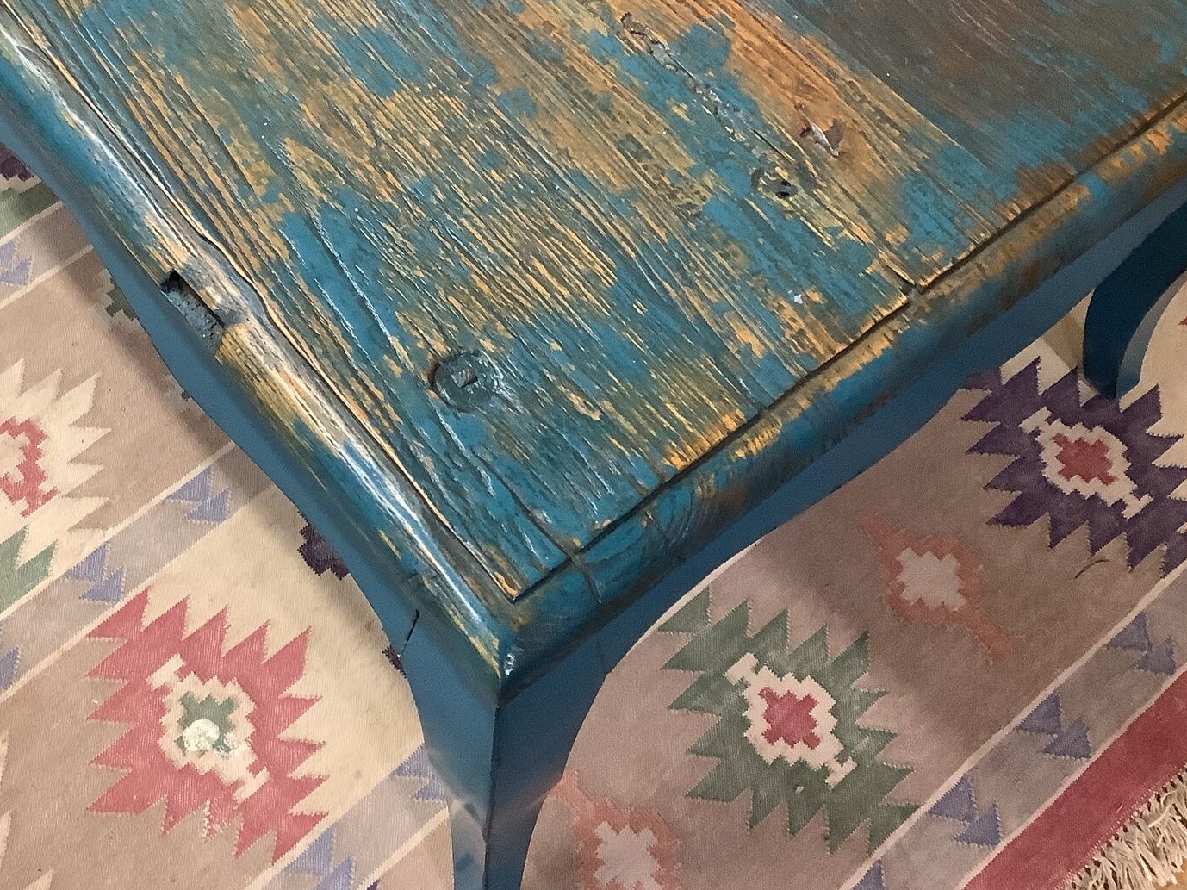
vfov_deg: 31.9
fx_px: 1543
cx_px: 499
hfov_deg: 42.0
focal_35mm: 45
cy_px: 291
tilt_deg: -58.8
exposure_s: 1/60
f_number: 2.4
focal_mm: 3.3
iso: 250
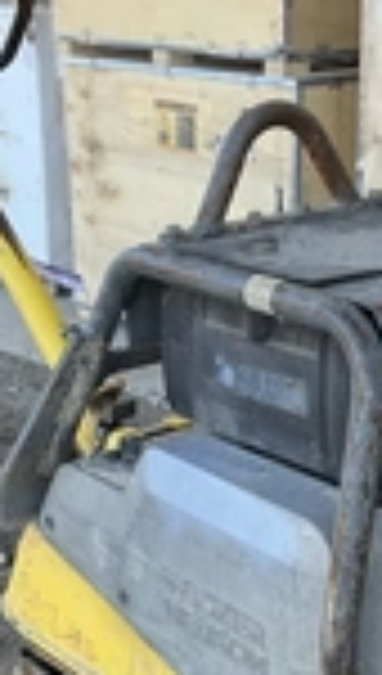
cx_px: 229
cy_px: 464
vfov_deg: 25.1
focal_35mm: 84
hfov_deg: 14.5
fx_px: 1504
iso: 16
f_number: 1.8
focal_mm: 3
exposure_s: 1/139
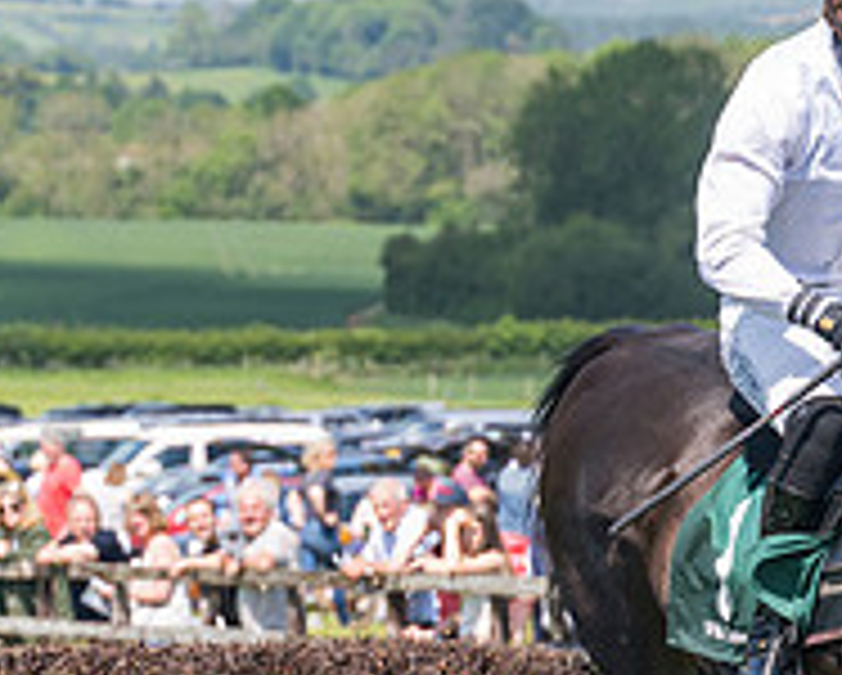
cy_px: 595
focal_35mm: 399
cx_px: 765
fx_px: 9953
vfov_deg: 3.9
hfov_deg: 4.8
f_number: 5
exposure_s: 1/1600
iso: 400
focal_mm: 98
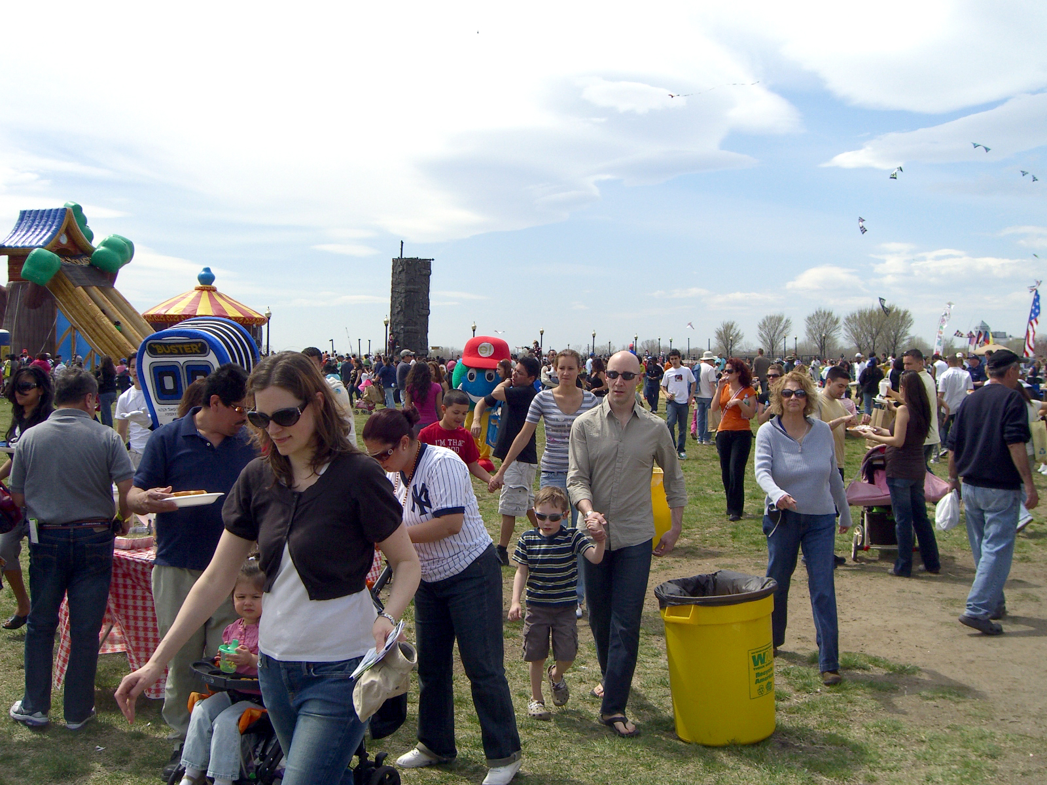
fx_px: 1149
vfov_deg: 37.7
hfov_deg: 49.0
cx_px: 524
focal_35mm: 38
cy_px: 392
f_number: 4
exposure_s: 1/1250
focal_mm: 7.9
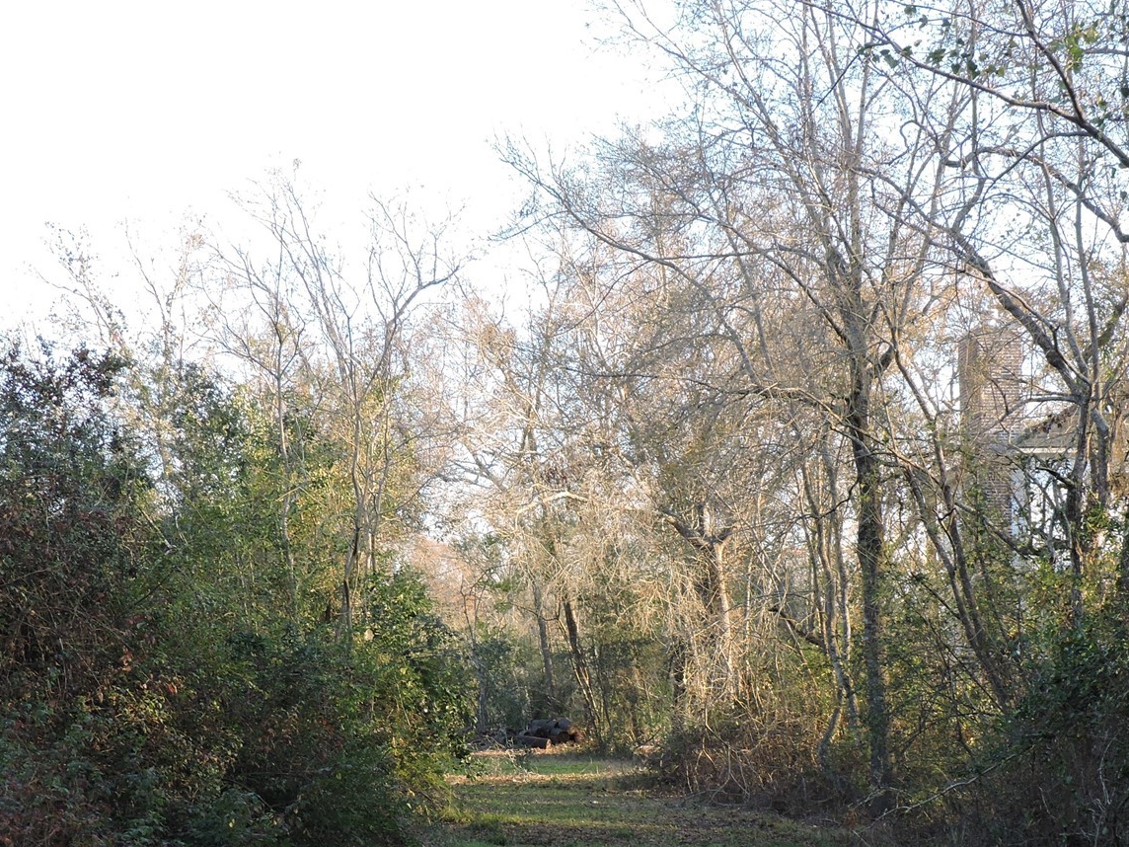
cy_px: 577
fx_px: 2511
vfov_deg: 19.1
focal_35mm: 77
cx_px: 564
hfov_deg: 25.3
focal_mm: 7.7
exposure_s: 1/80
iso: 100
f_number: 3.4
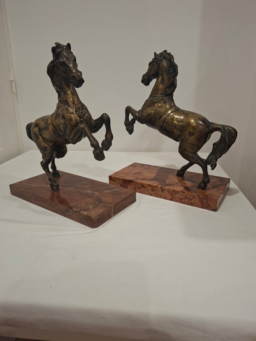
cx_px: 128
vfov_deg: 73.9
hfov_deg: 58.9
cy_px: 170
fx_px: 227
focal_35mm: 23
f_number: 1.8
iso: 320
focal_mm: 5.54
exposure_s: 1/100
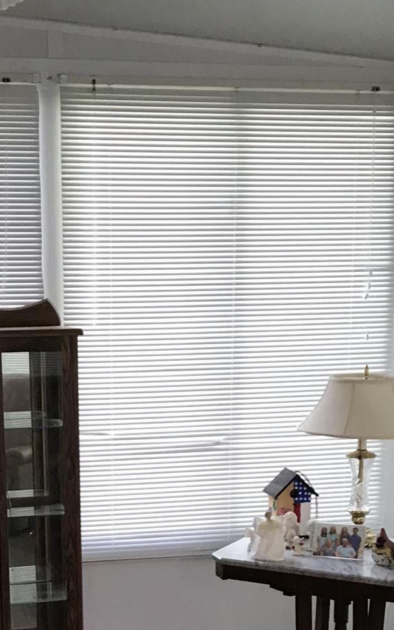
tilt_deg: -11.0
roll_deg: +0.5
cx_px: 79
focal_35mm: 72
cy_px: 570
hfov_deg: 17.9
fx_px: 1237
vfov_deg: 27.5
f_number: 1.8
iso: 40
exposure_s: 1/24
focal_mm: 3.99
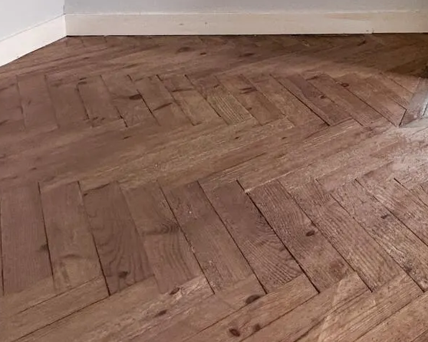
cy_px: -150
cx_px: 544
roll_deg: +0.6
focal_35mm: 44
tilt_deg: -2.7
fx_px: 557
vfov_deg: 26.4
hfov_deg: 32.6
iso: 100
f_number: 2.2
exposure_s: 1/99
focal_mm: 2.22
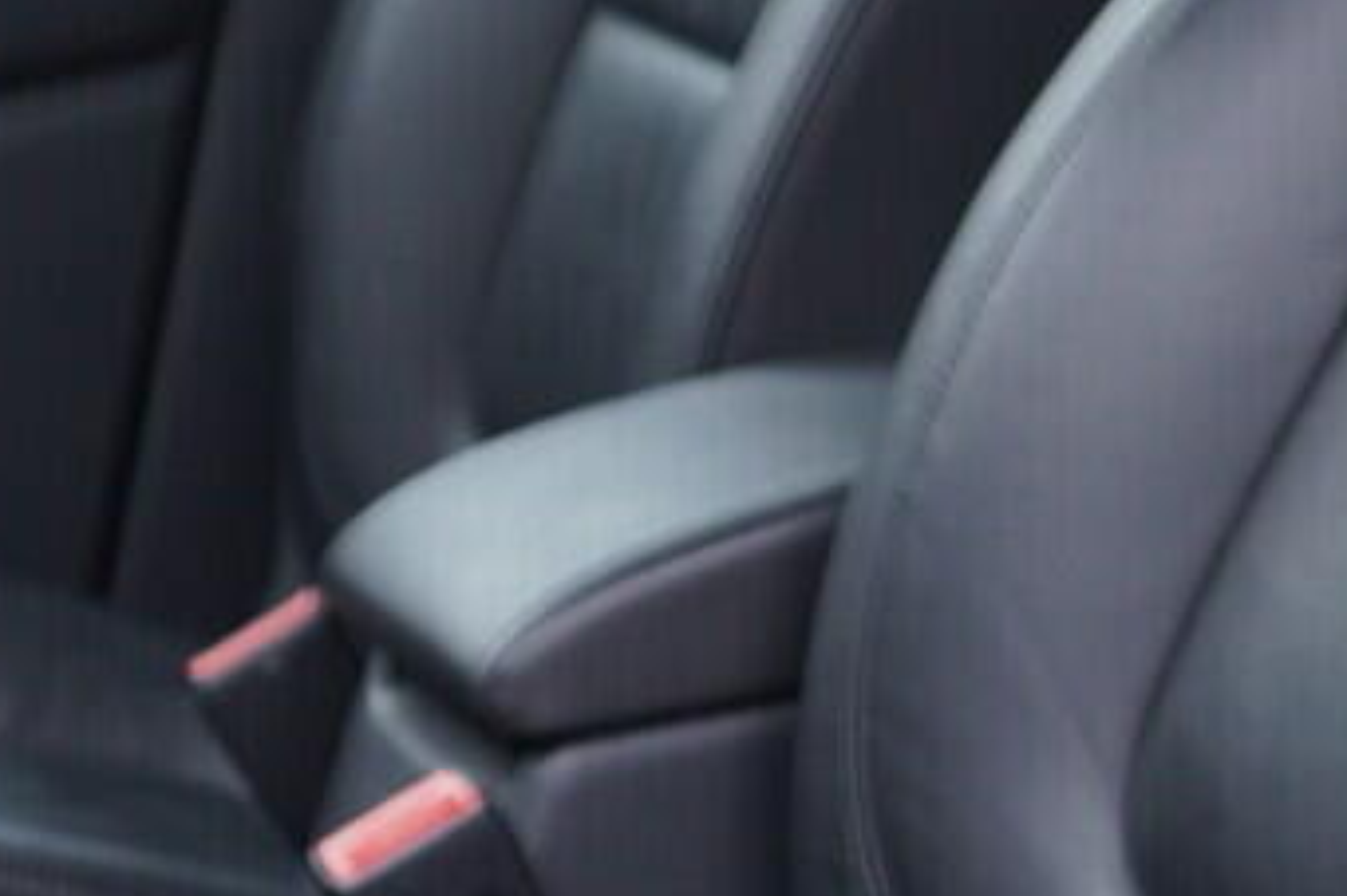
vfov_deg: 9.0
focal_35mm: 152
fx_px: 5684
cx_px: 387
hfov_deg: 13.5
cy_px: 391
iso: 200
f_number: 2.8
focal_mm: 24
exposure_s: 1/40
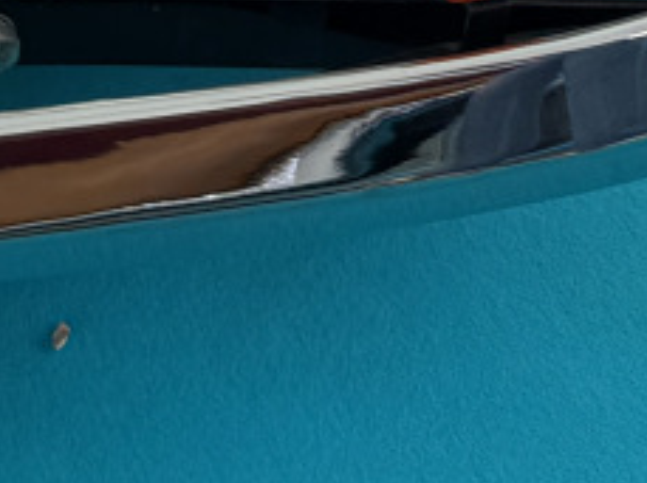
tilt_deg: -22.5
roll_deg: +1.1
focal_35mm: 168
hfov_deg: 10.5
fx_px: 3135
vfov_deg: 7.3
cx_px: -794
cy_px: -1164
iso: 80
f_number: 1.78
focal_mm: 6.76
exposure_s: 1/296
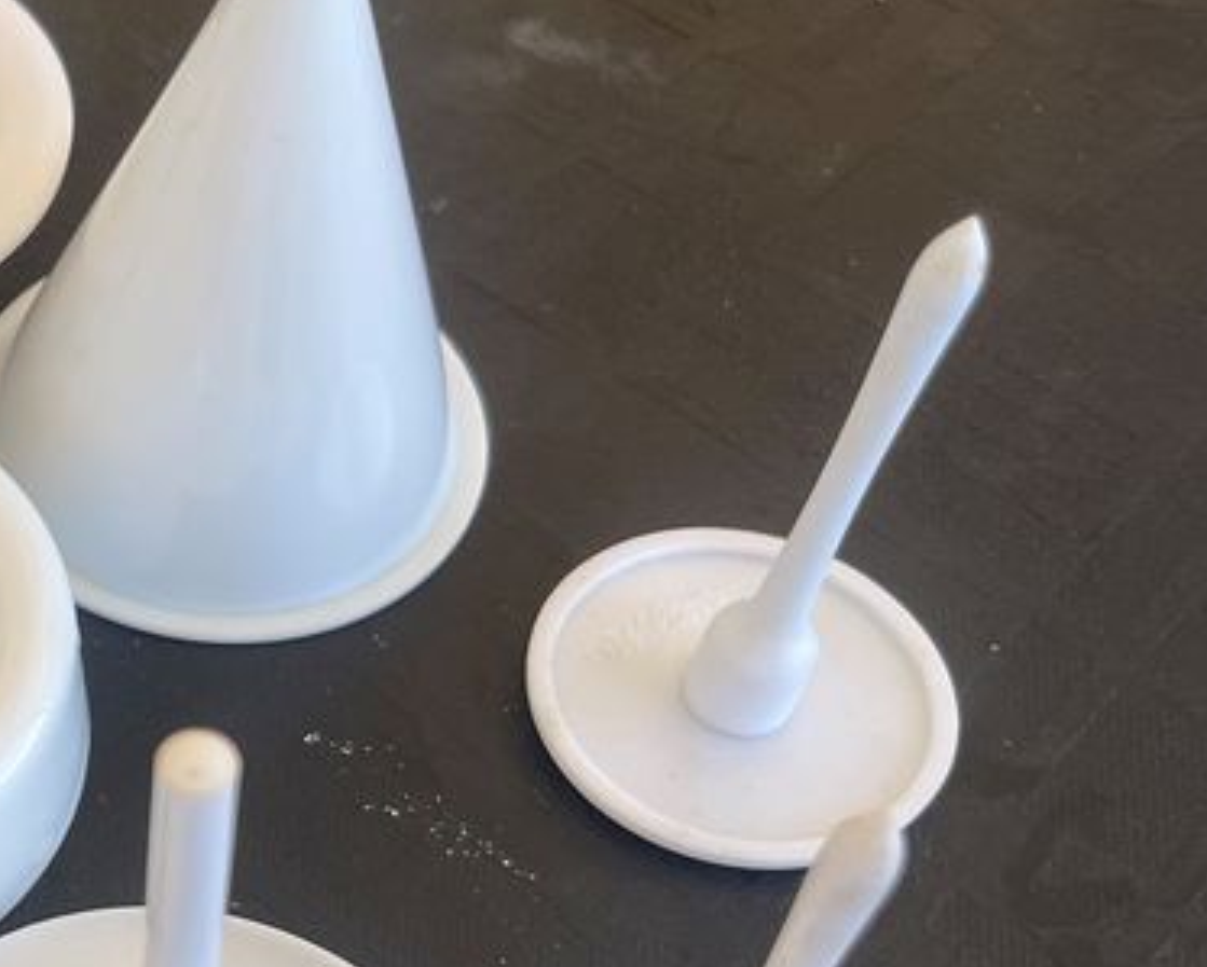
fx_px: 2431
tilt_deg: -55.3
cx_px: -385
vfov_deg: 22.2
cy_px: 760
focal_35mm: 68
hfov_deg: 24.2
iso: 50
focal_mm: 5.1
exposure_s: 1/821
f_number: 1.6
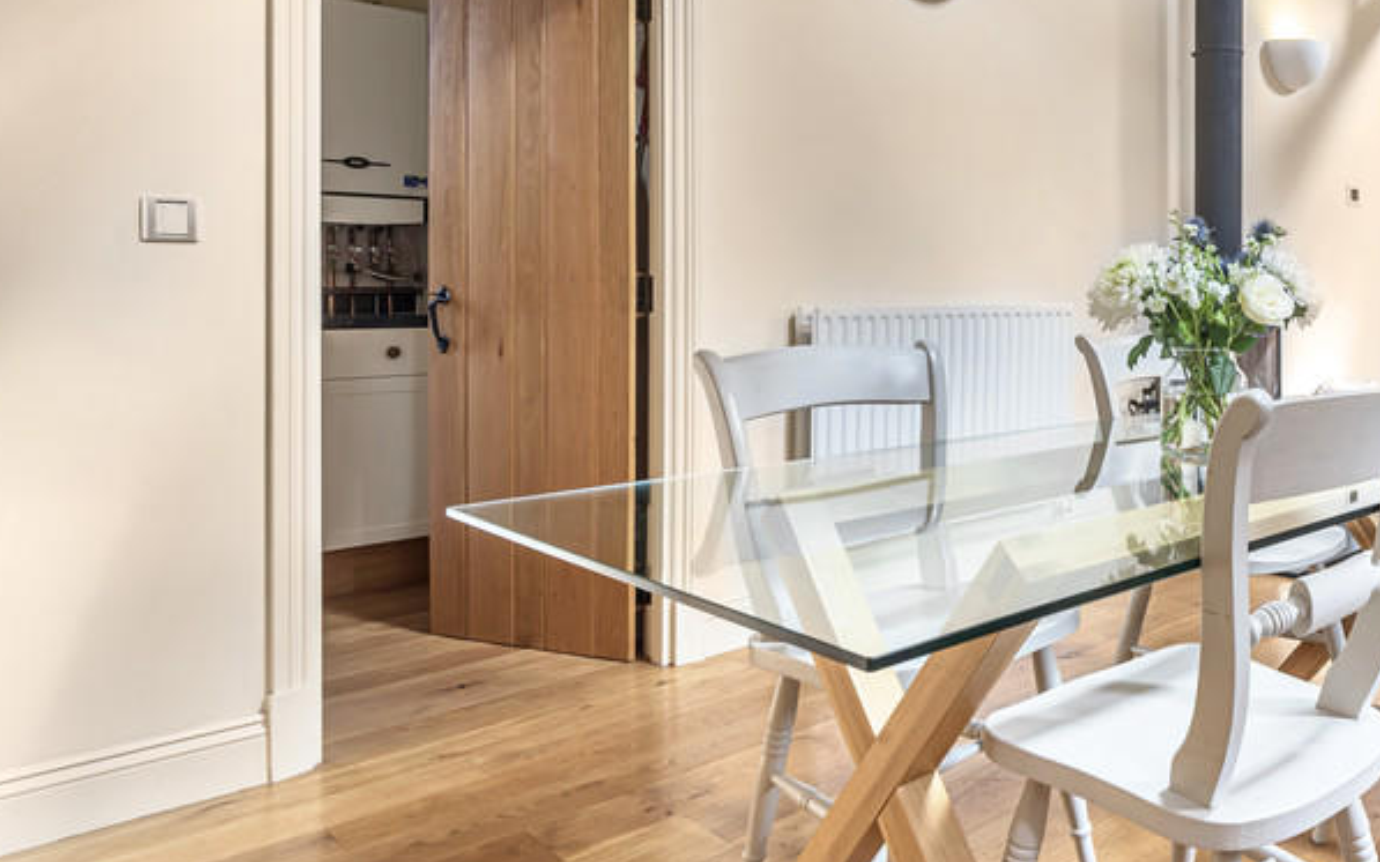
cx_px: 1167
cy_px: 277
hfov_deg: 59.4
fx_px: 1053
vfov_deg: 43.8
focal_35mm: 28
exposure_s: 1/13
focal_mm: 16
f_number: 8
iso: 250
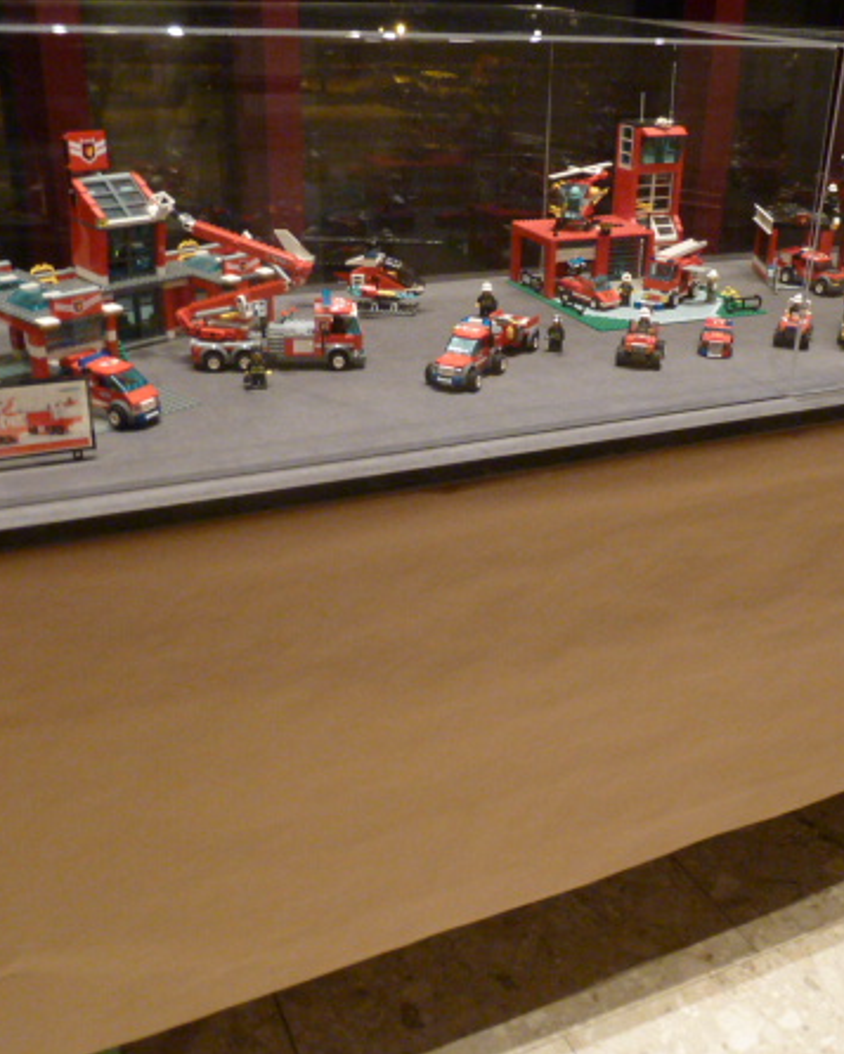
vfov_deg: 51.5
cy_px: 492
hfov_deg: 42.1
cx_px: 494
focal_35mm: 35
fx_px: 1092
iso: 400
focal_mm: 4.1
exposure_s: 1/5
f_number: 3.3
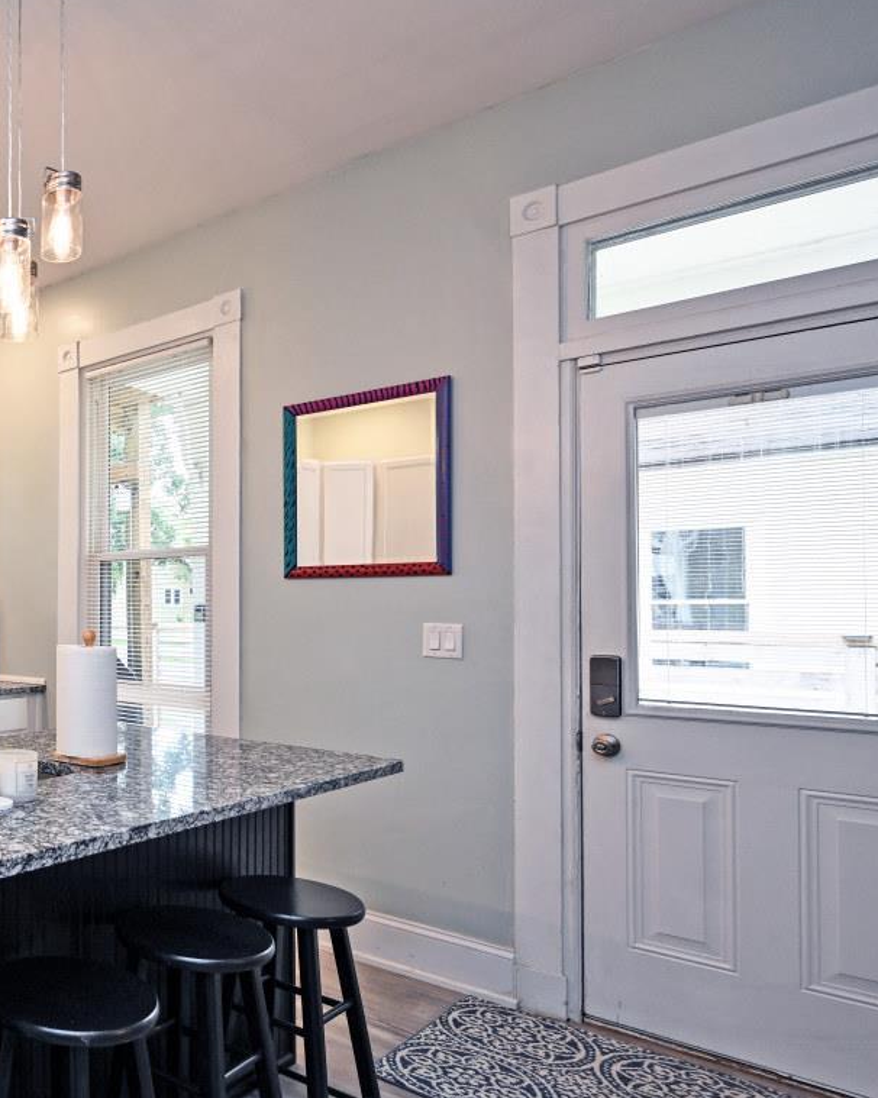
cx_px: -130
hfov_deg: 41.3
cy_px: 594
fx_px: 845
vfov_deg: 65.9
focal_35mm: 26
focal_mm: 14
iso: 220
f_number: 4
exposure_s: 1/60
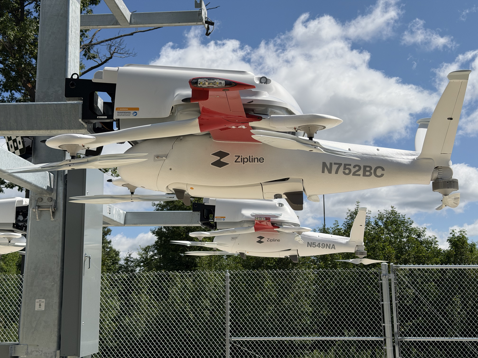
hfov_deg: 39.7
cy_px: 179
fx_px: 663
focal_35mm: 48
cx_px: 239
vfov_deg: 30.3
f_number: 1.78
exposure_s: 1/9901
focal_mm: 6.76
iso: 64
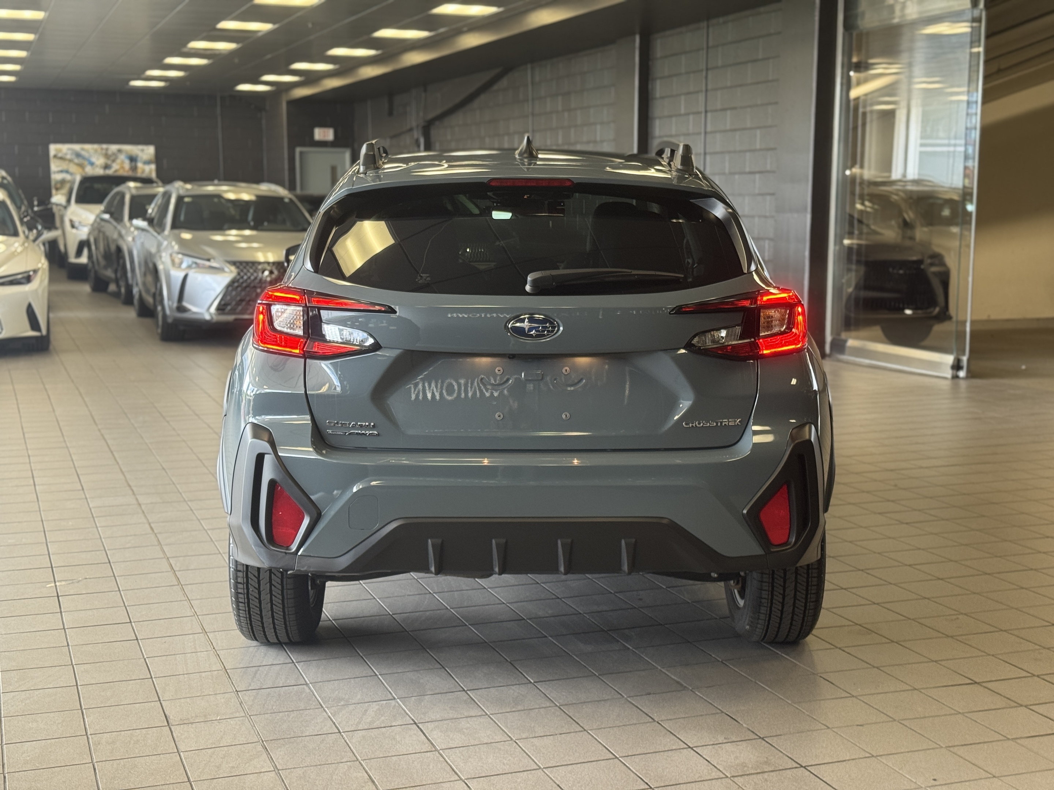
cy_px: 395
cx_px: 527
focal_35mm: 48
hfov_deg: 39.7
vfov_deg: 30.3
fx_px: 1462
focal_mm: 6.76
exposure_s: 1/66
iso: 100
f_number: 1.78
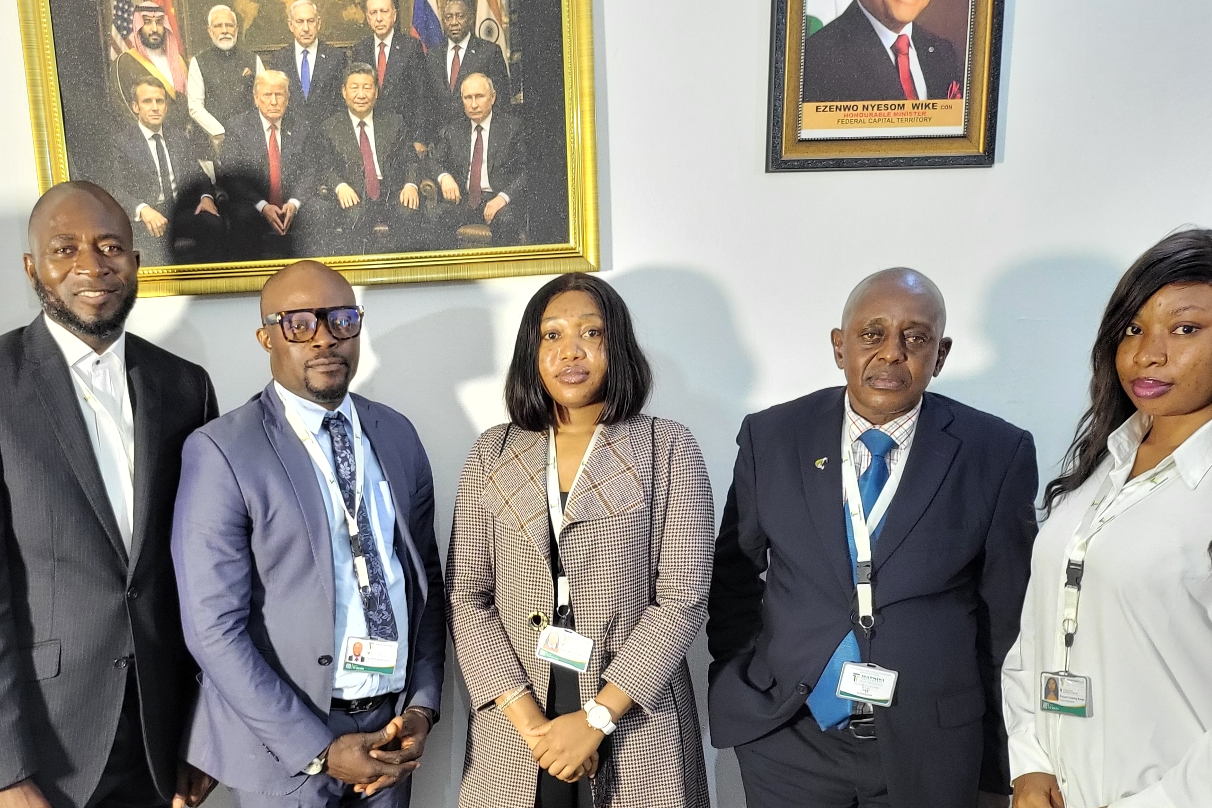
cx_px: 450
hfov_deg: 49.0
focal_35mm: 39
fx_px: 1313
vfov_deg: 33.8
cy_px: 565
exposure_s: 1/17.2
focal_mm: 5
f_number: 1.8
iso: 500
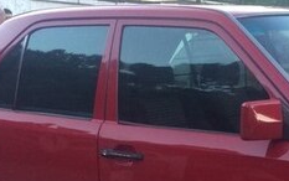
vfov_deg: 14.4
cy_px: 237
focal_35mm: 87
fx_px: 686
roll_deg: +0.1
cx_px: 217
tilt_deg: -17.6
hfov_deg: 23.6
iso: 125
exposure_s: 1/33
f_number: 2.2
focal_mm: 4.15
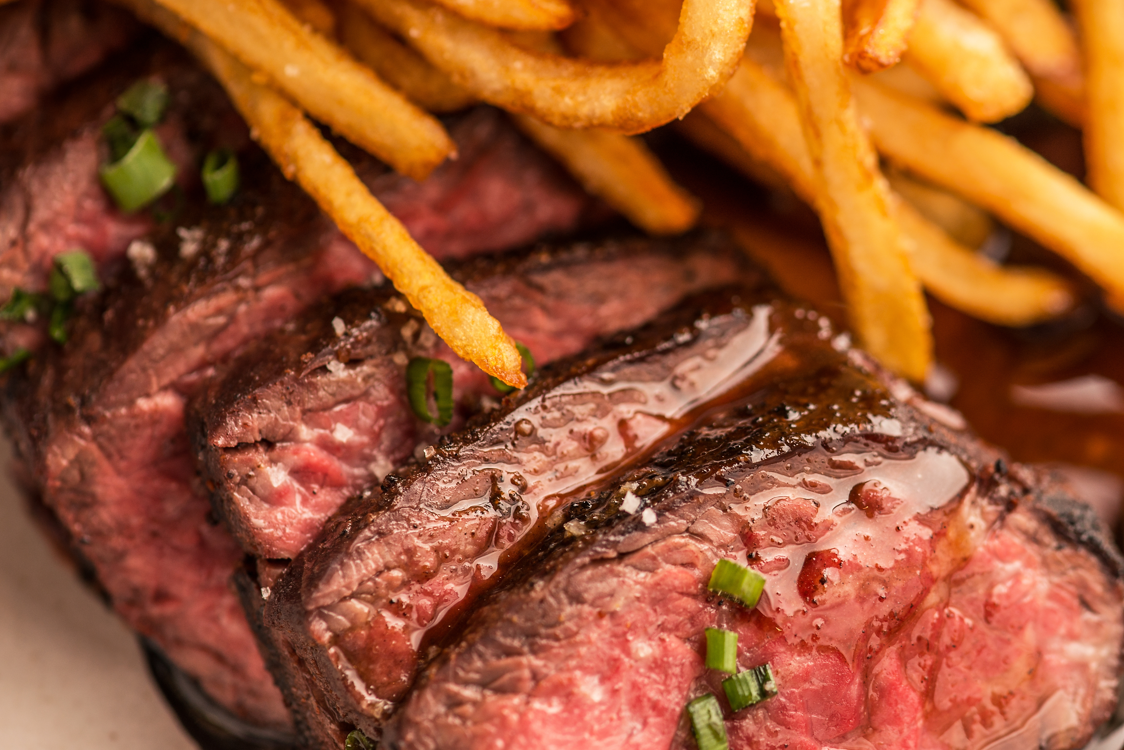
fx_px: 5465
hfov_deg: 11.7
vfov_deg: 7.9
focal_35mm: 175
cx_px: 787
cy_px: 433
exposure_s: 1/125
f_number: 5
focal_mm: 105
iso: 50
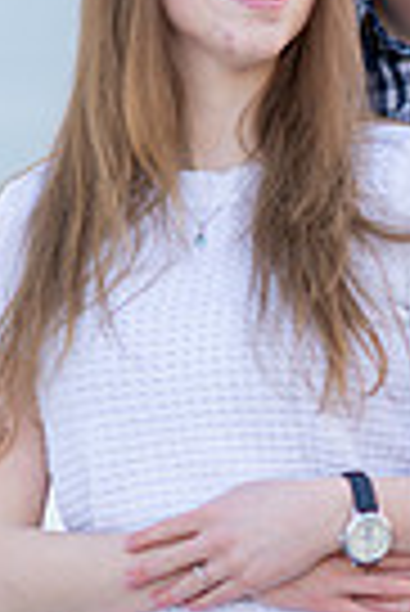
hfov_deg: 4.9
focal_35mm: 281
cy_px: 364
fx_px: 4788
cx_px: 415
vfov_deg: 7.3
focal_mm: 85
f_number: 1.4
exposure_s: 1/1600
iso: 160
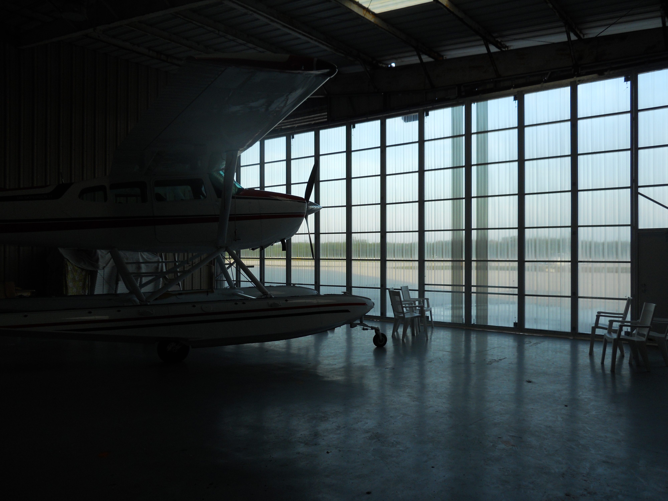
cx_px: 334
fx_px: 540
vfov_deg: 49.7
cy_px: 250
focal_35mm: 28
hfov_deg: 63.4
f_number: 2.7
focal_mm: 5
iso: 80
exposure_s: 1/100
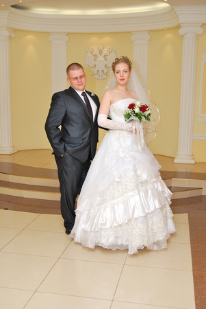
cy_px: 154
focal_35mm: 42
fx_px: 360
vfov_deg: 46.4
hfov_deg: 32.0
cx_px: 103
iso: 400
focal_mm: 28
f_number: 5.6
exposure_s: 1/125
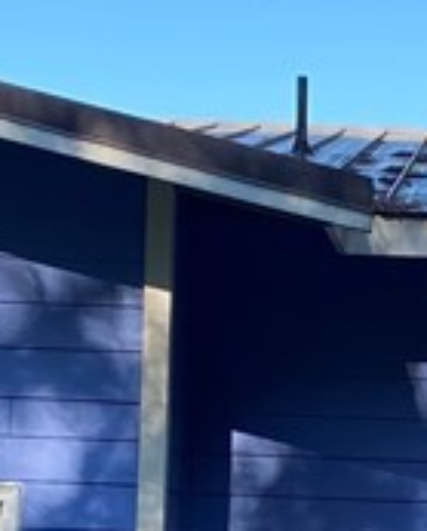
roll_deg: -2.0
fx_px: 2363
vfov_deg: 12.7
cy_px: 546
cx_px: 421
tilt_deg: +1.4
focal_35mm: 150
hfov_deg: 10.2
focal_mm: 4.25
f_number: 1.8
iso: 32
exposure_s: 1/752
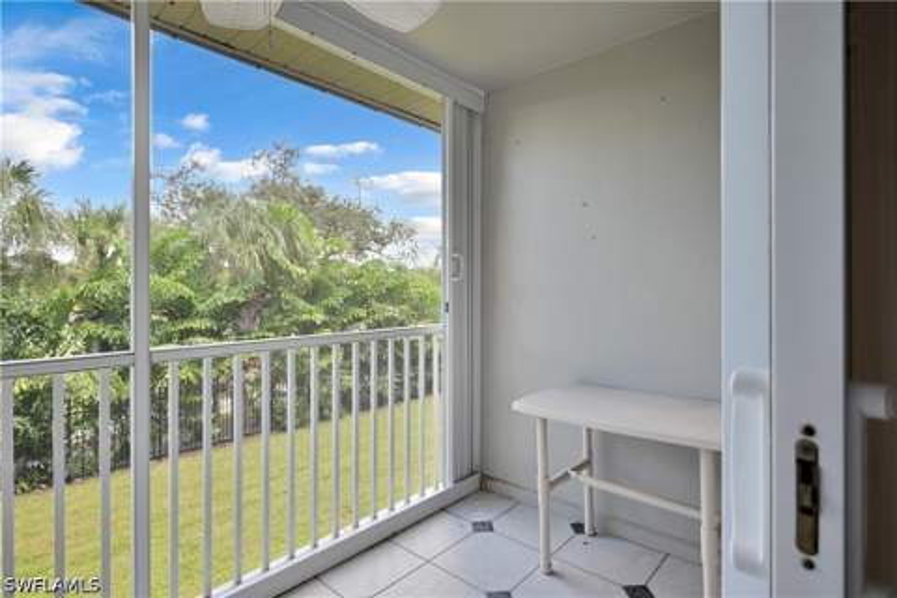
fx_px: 448
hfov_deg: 90.0
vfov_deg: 67.4
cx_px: 448
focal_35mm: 18
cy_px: 299
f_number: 4
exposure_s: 1/60
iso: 100
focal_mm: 12
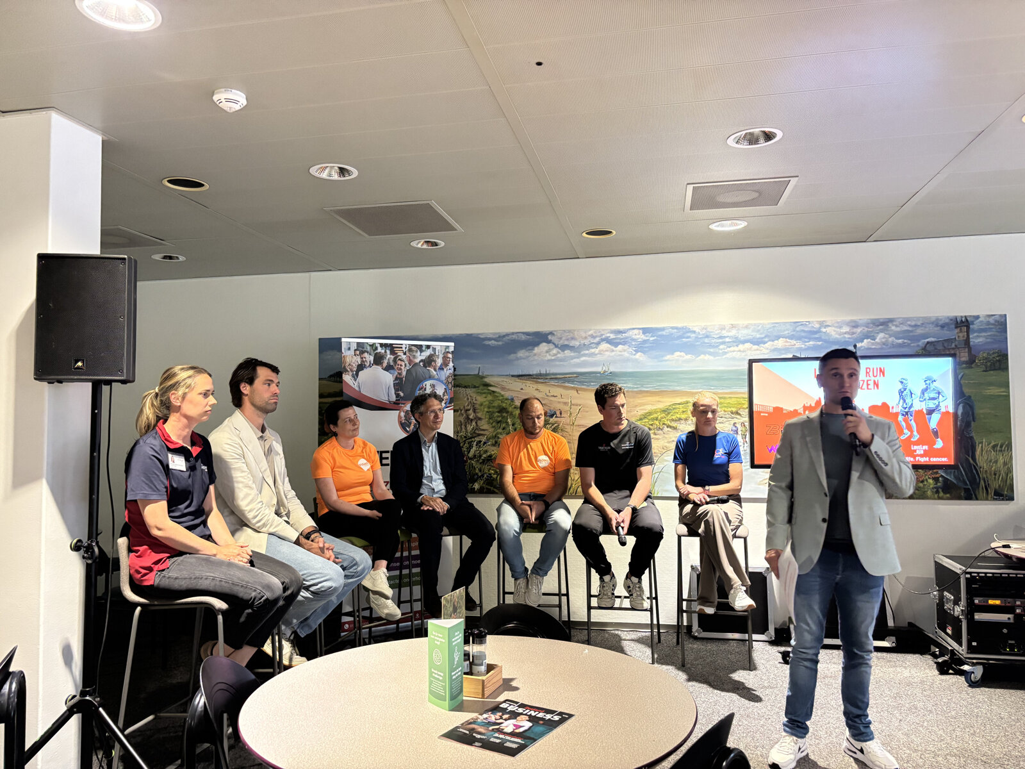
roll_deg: +0.6
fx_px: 770
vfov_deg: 53.1
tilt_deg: +2.9
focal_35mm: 26
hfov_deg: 67.3
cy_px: 384
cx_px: 512
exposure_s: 1/50
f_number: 1.6
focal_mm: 5.96
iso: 500
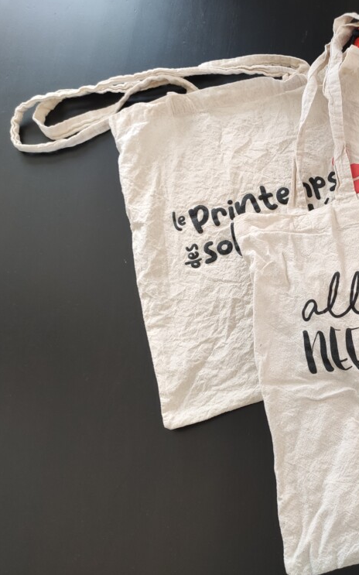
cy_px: 280
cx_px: 344
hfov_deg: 31.5
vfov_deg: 51.5
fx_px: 595
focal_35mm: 38
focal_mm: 4.77
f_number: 1.75
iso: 417
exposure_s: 1/50
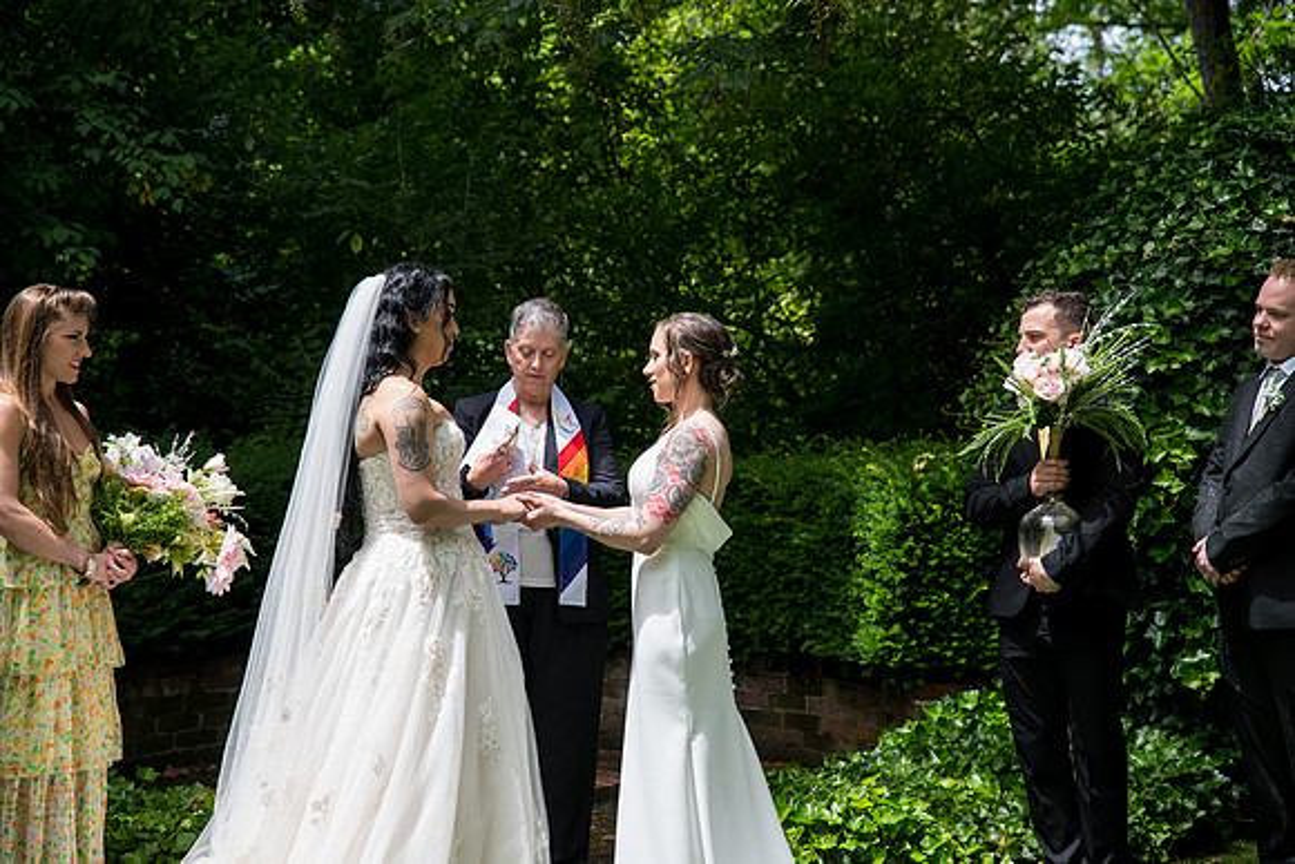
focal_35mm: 70
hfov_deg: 28.8
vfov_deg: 19.5
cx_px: 648
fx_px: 2519
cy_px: 432
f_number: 4
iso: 160
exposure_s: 1/400
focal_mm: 70
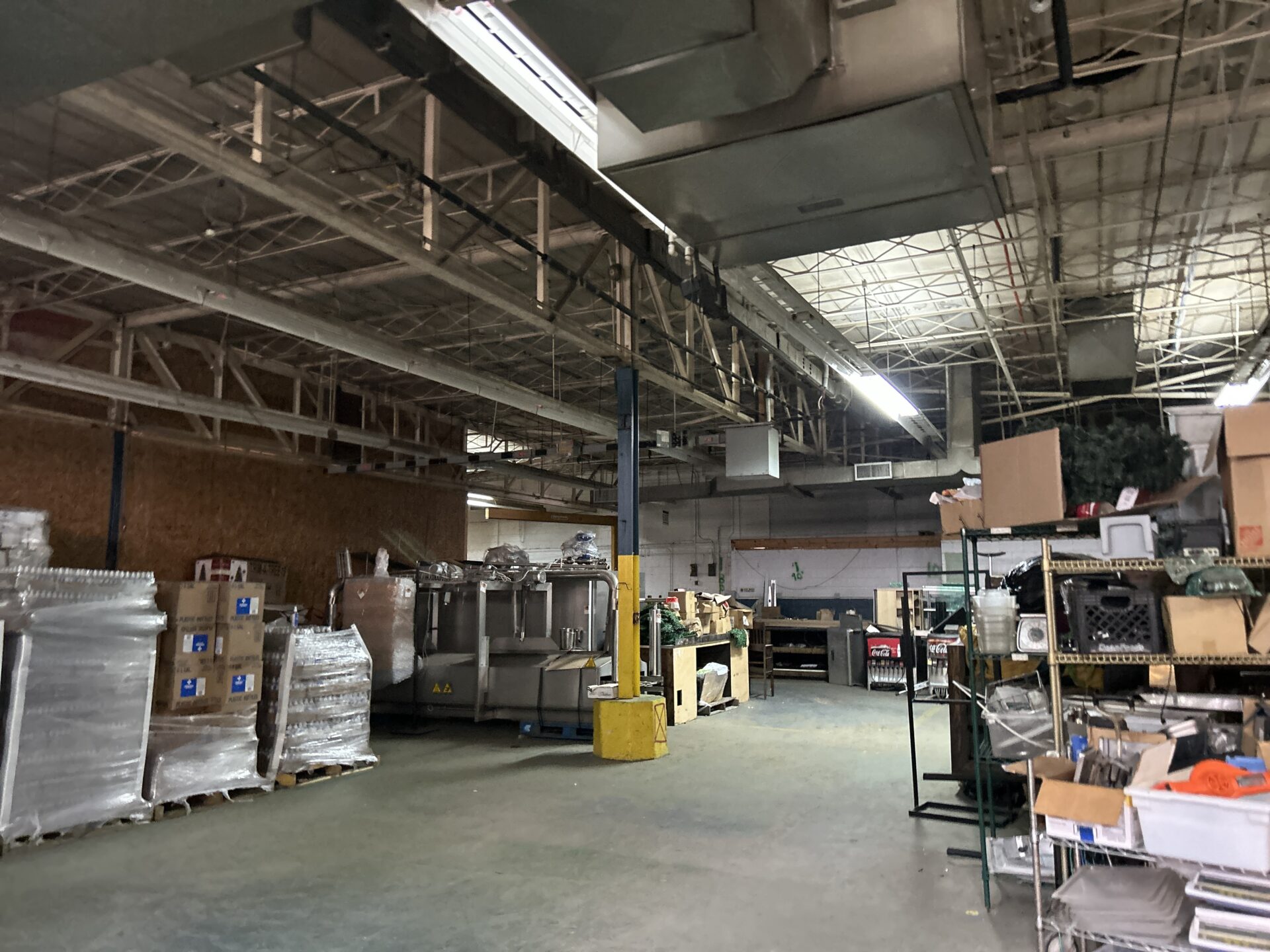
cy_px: 476
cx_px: 635
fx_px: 954
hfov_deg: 67.3
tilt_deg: +4.9
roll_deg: +0.2
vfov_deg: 53.1
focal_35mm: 26
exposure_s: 1/40
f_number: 1.5
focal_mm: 5.7
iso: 640
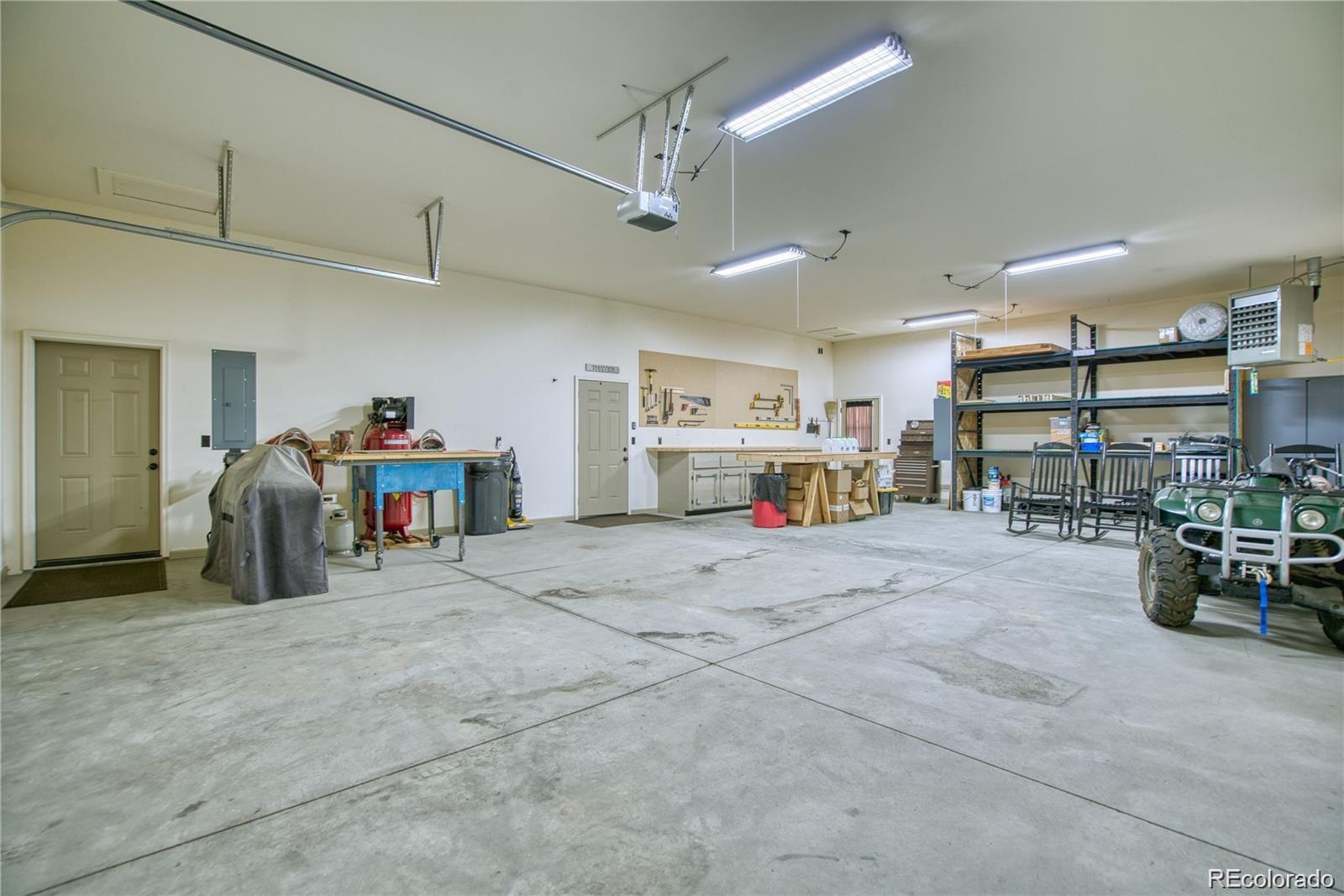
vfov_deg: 73.7
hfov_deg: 96.7
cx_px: 672
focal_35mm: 16
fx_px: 597
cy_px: 448
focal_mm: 16
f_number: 5.6
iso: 500
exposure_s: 1/8
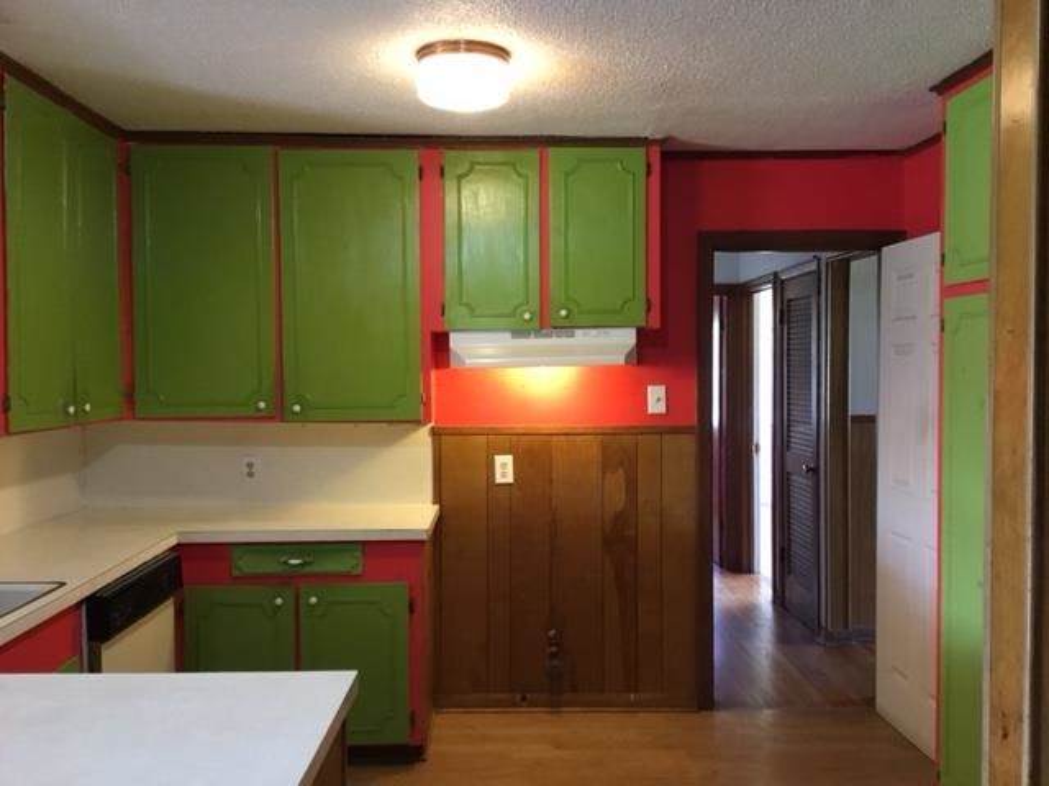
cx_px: 524
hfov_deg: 58.4
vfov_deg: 45.4
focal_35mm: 31
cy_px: 393
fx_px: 939
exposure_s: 1/30
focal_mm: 3.3
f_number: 2.4
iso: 200
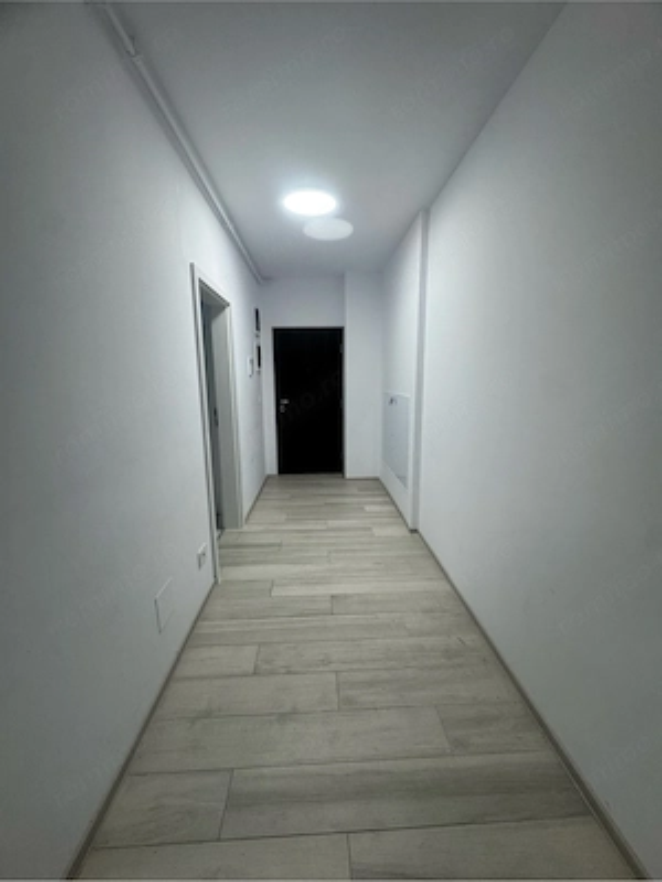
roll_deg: -0.3
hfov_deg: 85.7
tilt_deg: -8.5
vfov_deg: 102.1
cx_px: 331
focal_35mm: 14
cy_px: 441
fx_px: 357
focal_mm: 2.22
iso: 125
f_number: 2.2
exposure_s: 1/100
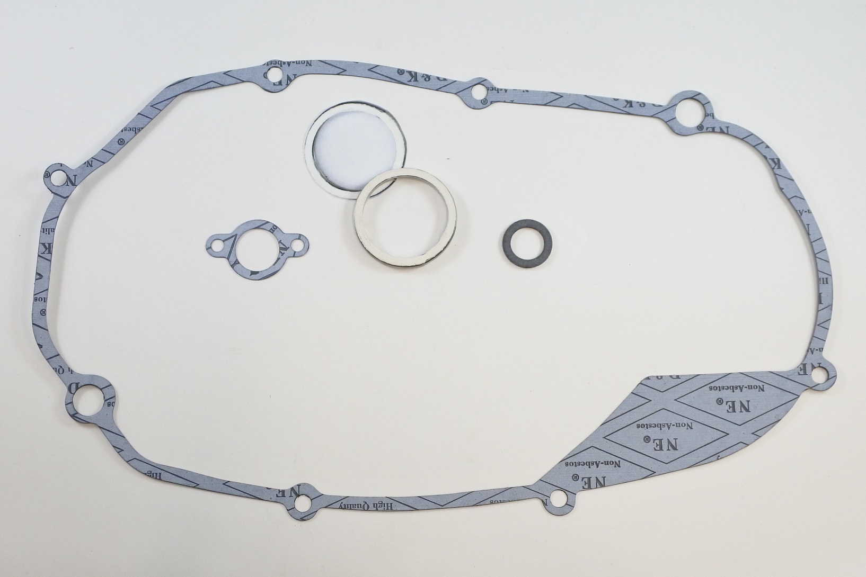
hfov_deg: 54.4
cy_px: 288
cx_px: 433
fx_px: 842
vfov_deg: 37.9
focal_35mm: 35
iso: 400
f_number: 4
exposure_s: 1/160
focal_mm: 13.1
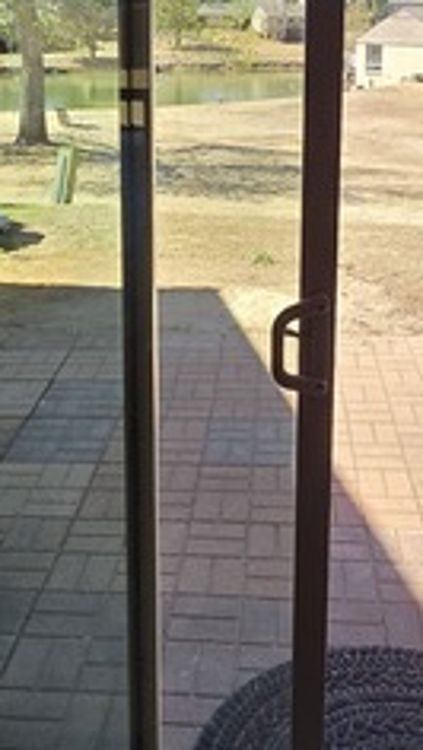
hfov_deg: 29.7
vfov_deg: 48.0
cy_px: 164
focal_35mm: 40
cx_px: 200
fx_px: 796
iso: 40
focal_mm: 2.2
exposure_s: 1/515
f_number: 1.9
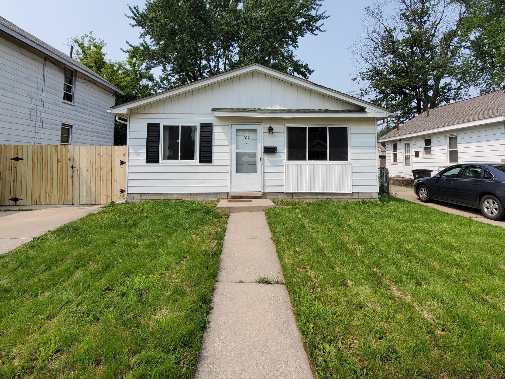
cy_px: 147
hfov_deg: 87.6
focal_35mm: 18
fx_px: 263
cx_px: 269
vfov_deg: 70.6
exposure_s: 1/1102
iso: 50
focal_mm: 1.8
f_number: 2.2
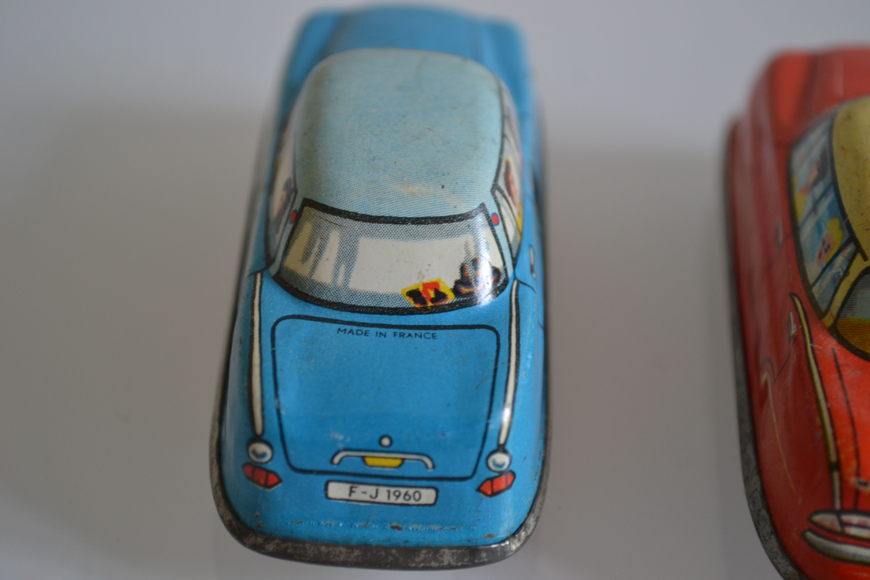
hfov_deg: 28.1
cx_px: 435
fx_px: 1740
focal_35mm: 72
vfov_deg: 18.9
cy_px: 290
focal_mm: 48
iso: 400
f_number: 5.3
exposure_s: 1/30
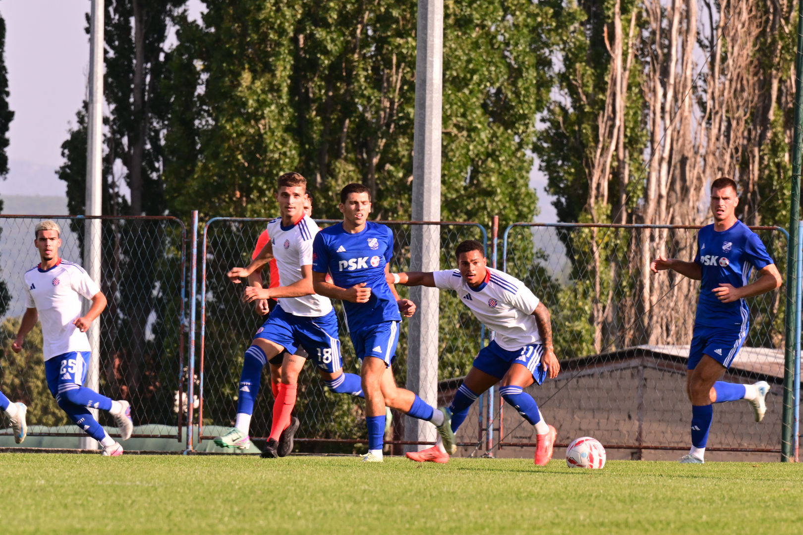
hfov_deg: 3.4
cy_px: 268
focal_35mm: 600
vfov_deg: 2.3
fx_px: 13382
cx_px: 402
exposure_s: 1/500
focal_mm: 400
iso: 1250
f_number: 16
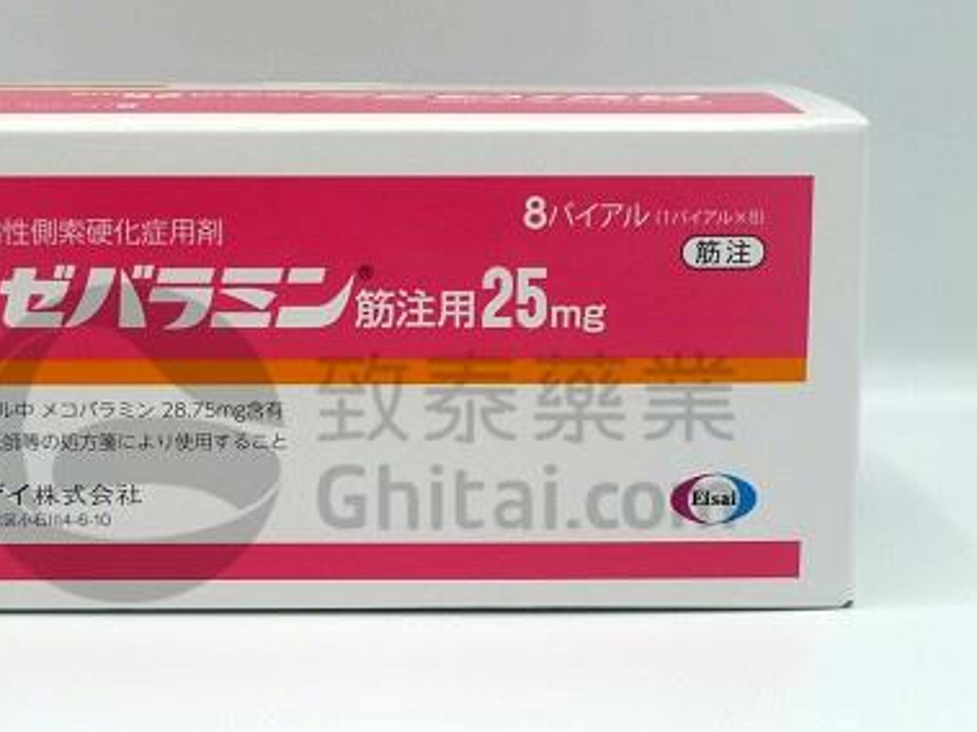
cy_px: 443
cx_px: 351
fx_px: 2680
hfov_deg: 20.6
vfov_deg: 15.5
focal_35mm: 95
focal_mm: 12.8
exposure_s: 1/125
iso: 80
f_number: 2.8
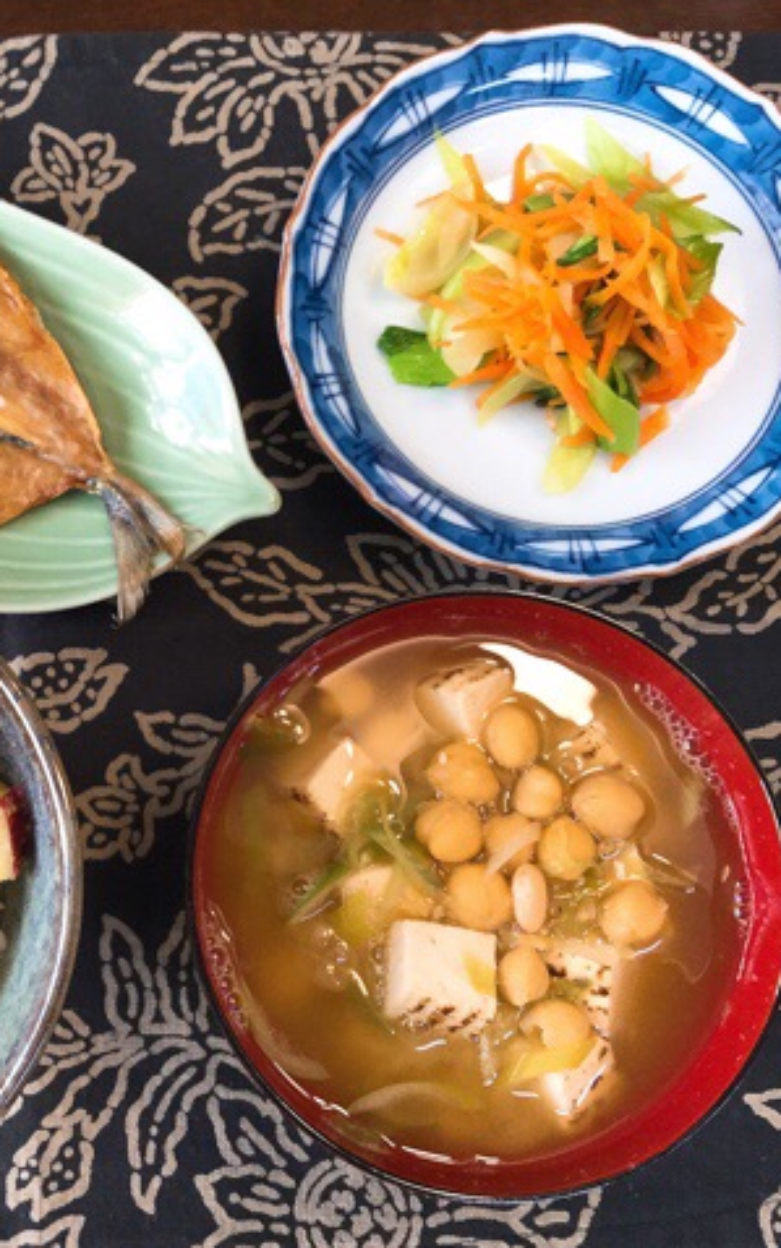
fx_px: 1498
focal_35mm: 44
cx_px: 81
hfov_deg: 28.1
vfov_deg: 45.3
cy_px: 624
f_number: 2.4
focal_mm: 3.3
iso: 50
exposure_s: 1/30
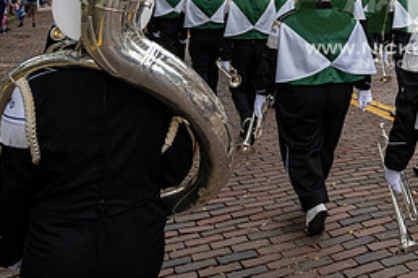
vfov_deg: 23.8
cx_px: 416
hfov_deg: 33.7
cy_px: -9
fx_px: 627
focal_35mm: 54
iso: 800
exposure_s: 1/1600
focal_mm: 24
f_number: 4
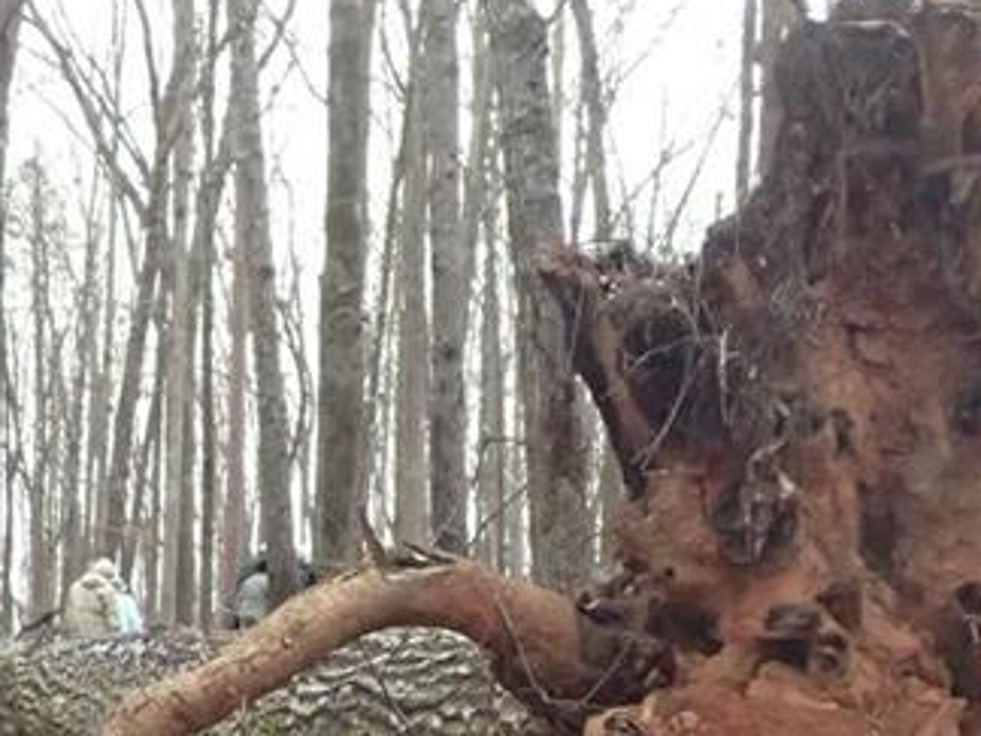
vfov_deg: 17.6
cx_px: 136
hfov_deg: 23.6
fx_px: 2295
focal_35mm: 81
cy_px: 812
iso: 800
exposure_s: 1/1000
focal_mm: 6.42
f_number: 3.5
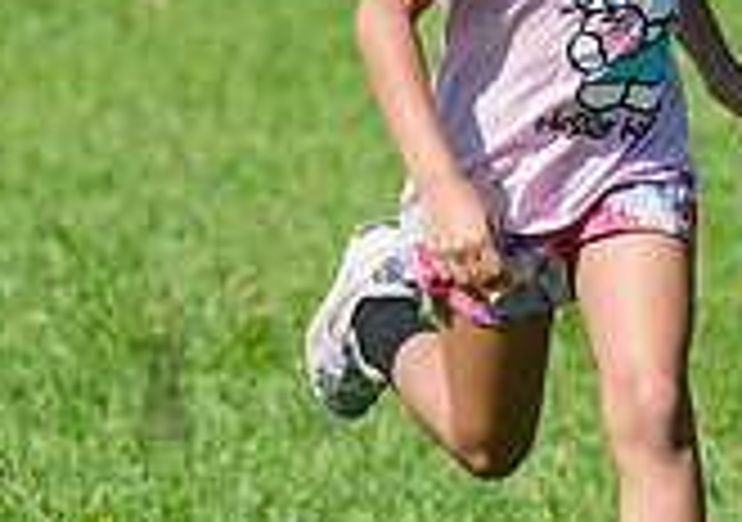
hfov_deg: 4.0
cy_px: 73
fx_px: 10586
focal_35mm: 505
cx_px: 546
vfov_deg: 2.8
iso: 200
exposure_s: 1/1600
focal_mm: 125
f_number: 4
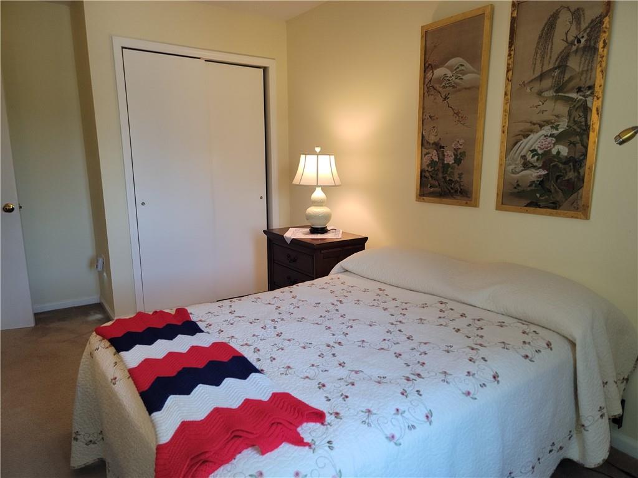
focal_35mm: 24
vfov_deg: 56.8
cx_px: 319
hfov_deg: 71.6
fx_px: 442
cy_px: 239
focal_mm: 6.7
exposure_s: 1/60
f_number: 1.8
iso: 125
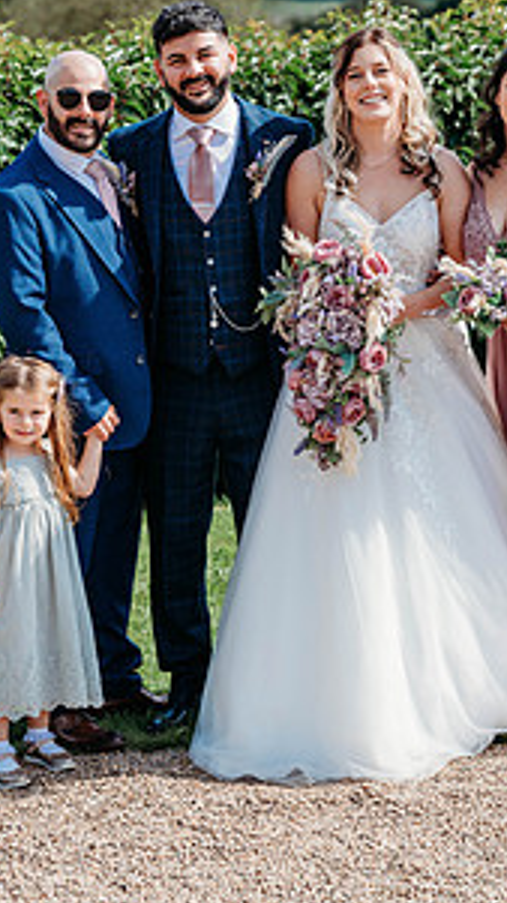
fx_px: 3183
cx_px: 308
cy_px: 345
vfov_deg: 16.1
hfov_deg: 9.1
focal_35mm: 133
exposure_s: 1/800
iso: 100
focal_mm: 85
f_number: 4
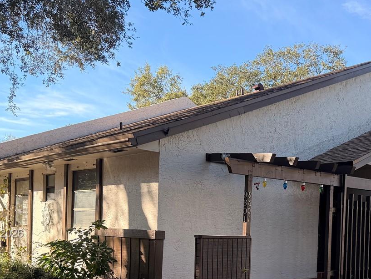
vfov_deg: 30.0
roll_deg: -1.9
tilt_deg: -1.1
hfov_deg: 40.0
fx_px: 504
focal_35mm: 47
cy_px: 234
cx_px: 245
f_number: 1.78
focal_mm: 6.76
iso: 100
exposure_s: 1/1211
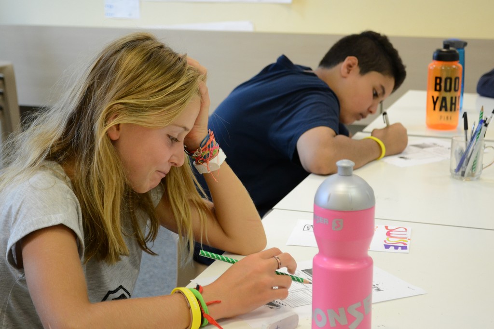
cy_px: 164
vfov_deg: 20.2
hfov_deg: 29.9
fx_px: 926
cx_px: 247
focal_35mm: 68
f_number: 5.3
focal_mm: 45
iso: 1600
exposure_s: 1/100
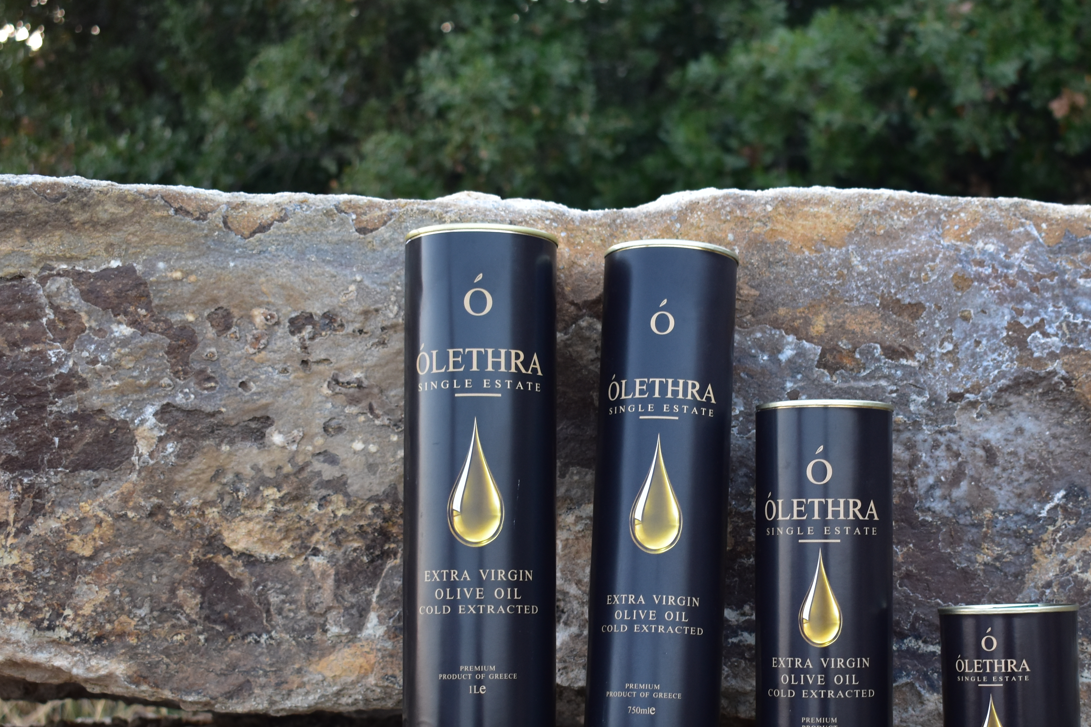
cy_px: 534
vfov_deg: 20.5
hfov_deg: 30.4
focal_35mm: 66
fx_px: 1993
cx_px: 728
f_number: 4.5
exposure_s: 1/50
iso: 560
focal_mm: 29
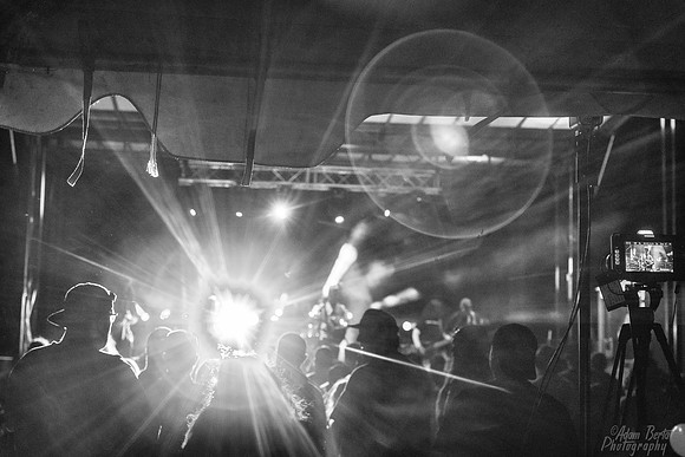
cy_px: 228
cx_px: 342
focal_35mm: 61
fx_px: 1161
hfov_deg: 32.9
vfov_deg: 22.3
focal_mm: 61
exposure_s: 1/320
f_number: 4.5
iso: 3200
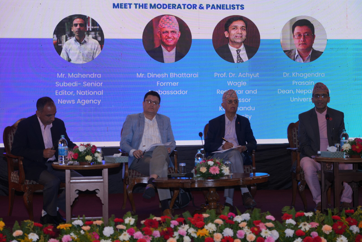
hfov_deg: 31.4
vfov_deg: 21.2
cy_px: 121
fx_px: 644
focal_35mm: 64
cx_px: 181
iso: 500
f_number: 4
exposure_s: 1/125
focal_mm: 64
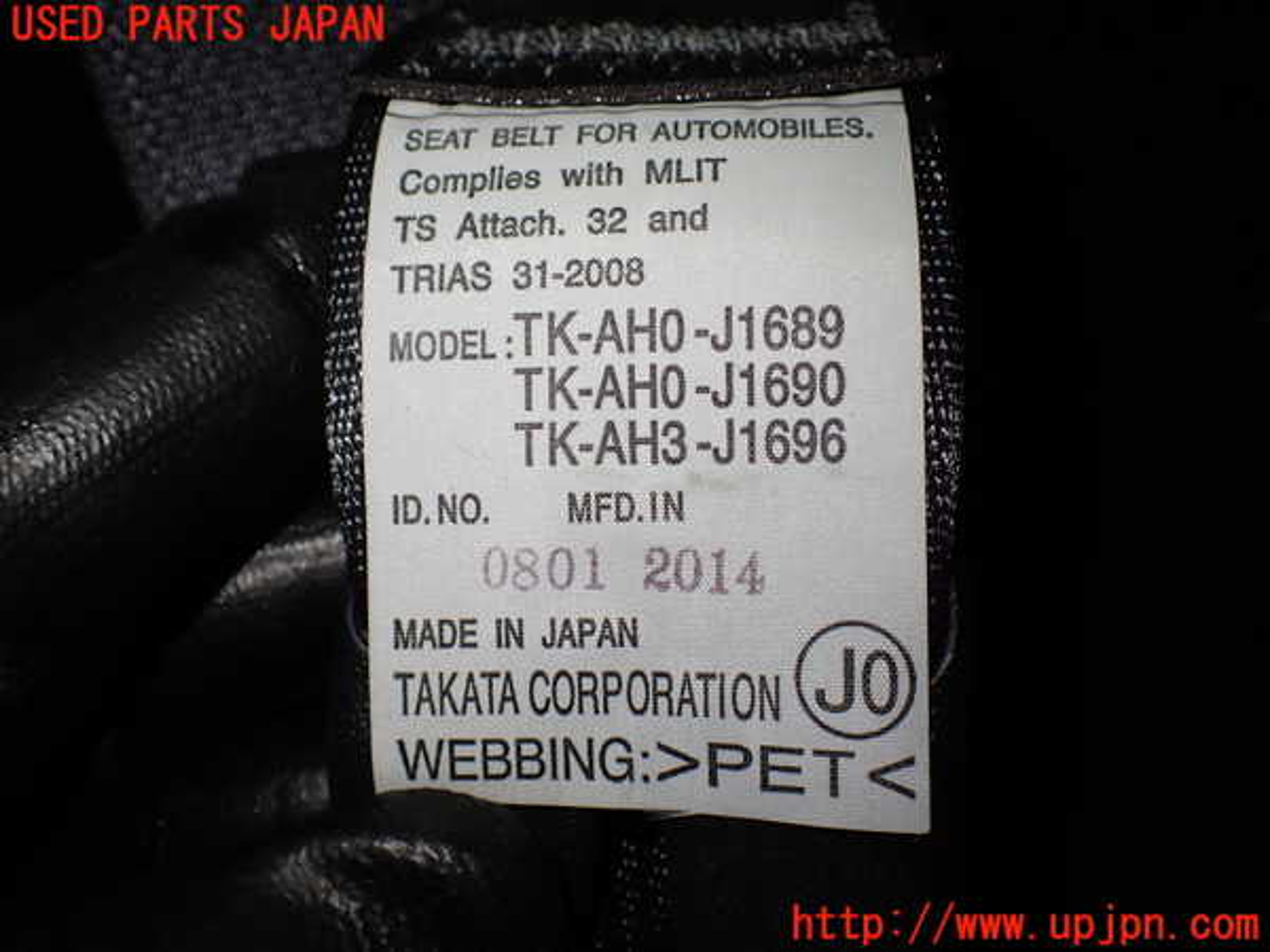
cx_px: 635
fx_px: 1101
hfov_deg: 60.0
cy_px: 476
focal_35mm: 30
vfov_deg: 46.8
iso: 160
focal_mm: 5.4
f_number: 2.3
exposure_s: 1/125
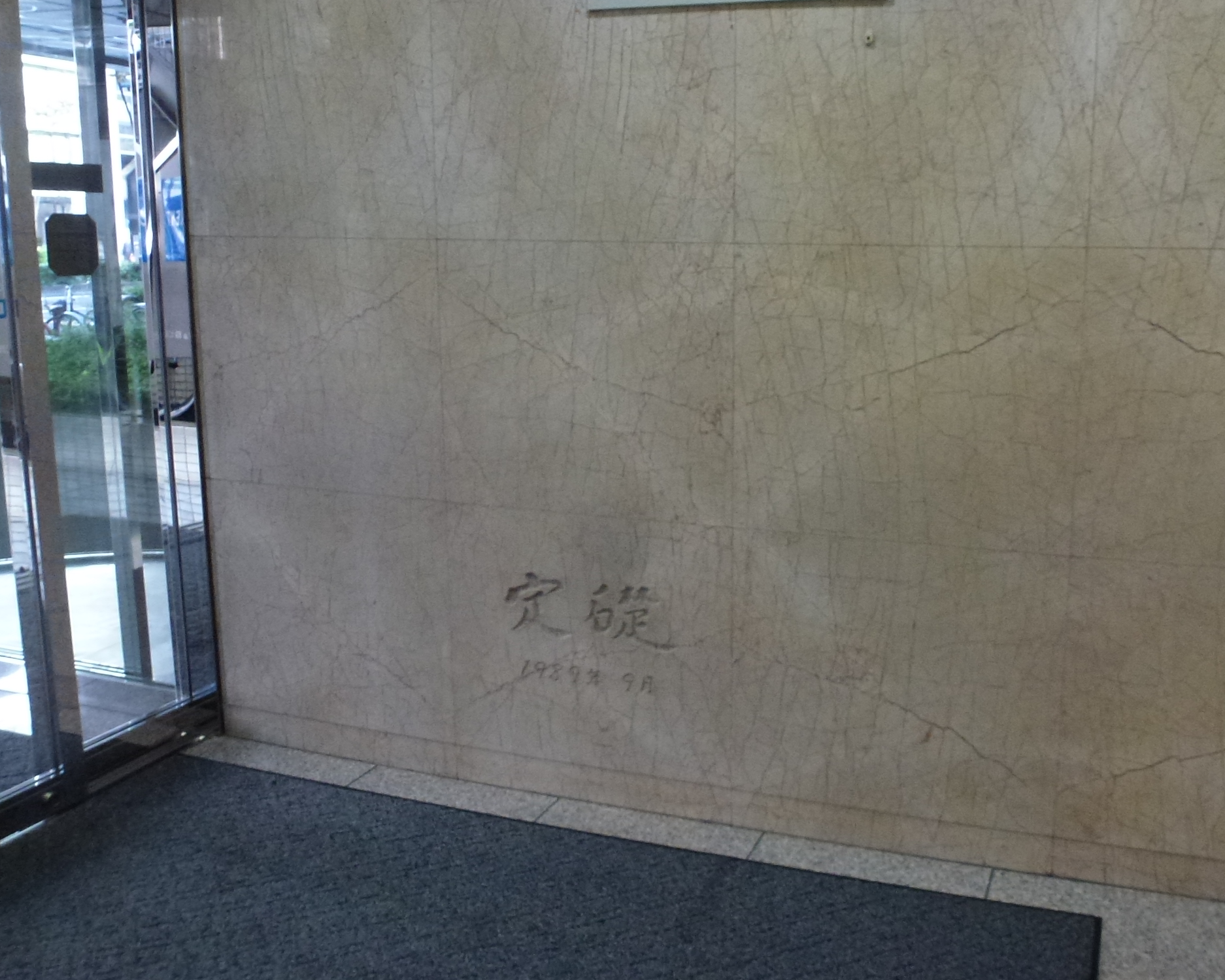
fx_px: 1160
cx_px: 753
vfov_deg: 45.8
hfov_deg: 55.1
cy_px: 459
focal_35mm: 32
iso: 400
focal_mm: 4.3
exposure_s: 1/40
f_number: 3.3
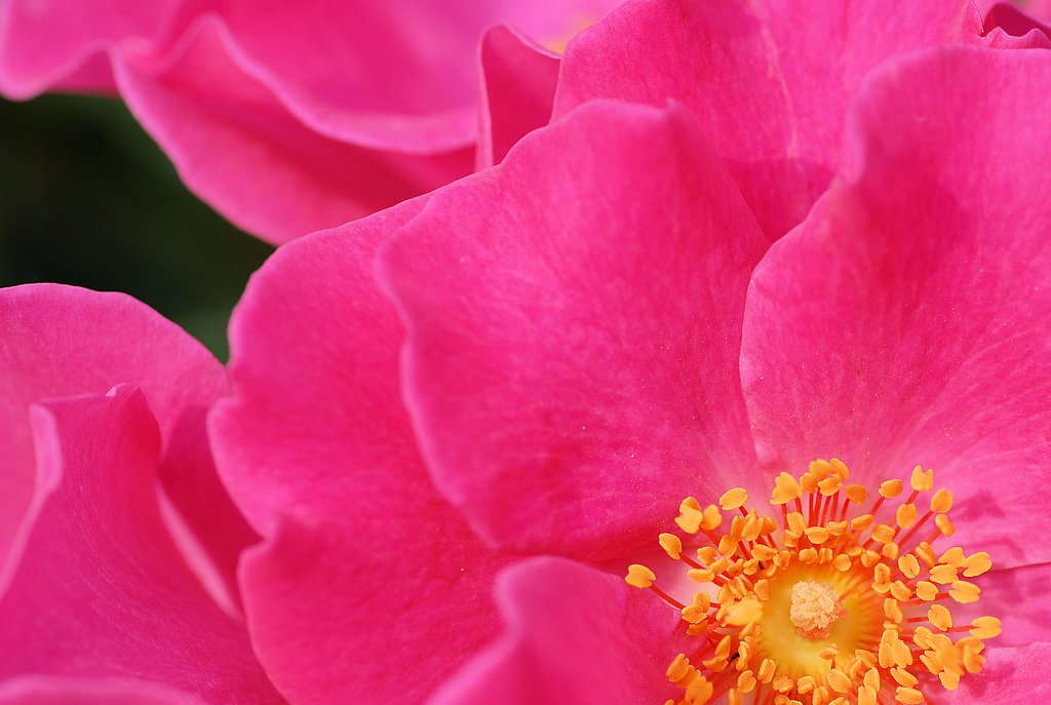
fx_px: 3949
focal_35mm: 135
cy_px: 352
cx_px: 526
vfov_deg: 10.2
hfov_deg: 15.2
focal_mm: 90
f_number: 7.1
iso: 100
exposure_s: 1/200
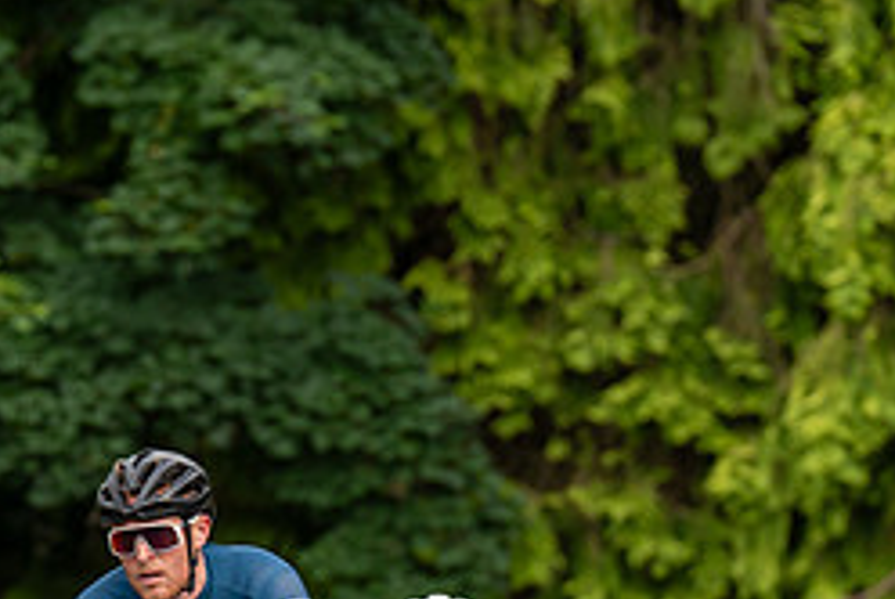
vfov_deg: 3.1
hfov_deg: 4.6
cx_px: 253
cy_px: 604
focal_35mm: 446
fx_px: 11101
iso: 400
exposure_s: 1/800
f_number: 4
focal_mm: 191
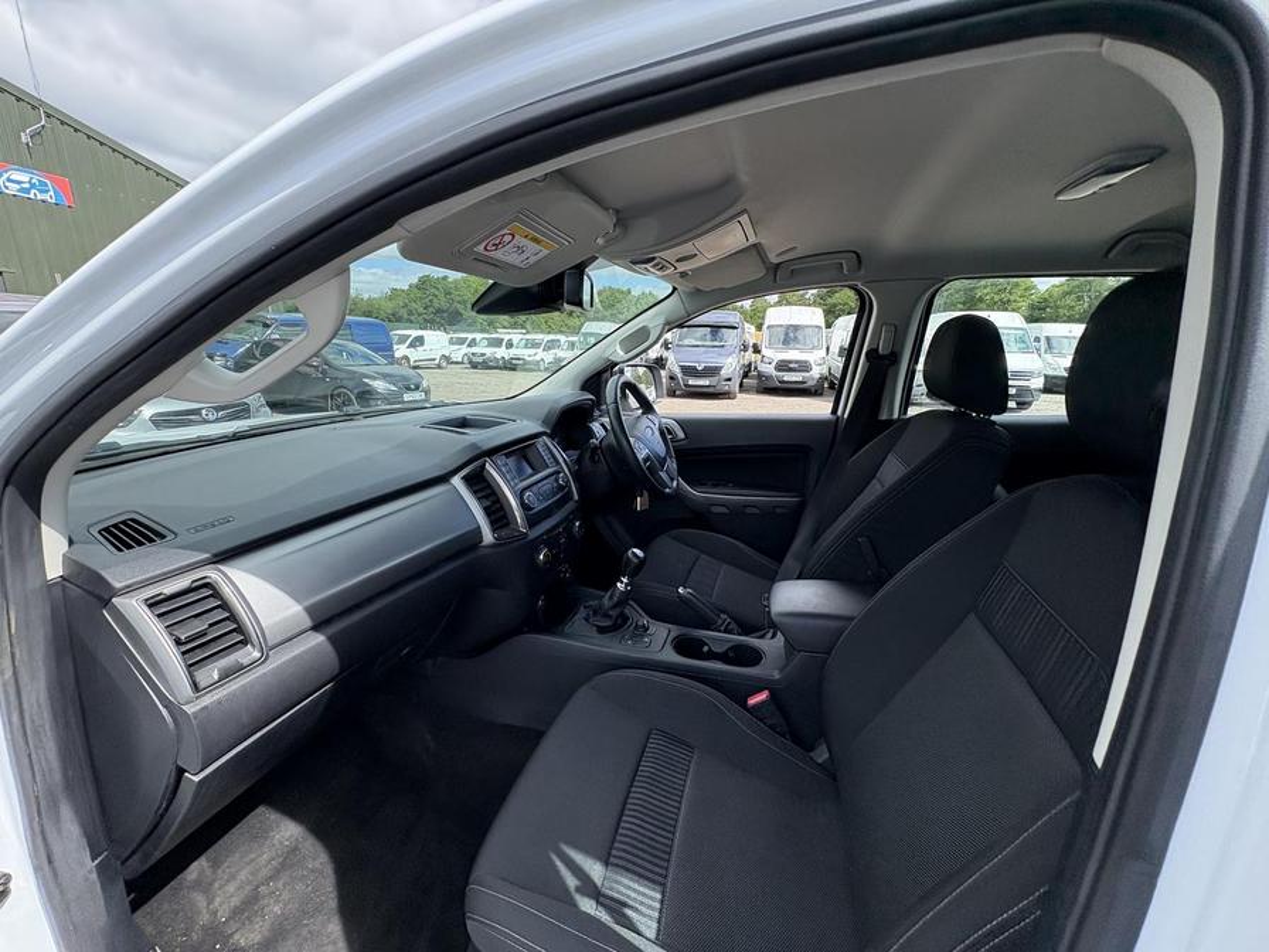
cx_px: 634
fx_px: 513
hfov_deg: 102.1
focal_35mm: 14
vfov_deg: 85.7
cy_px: 476
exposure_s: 1/681
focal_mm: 2.22
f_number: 2.2
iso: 64
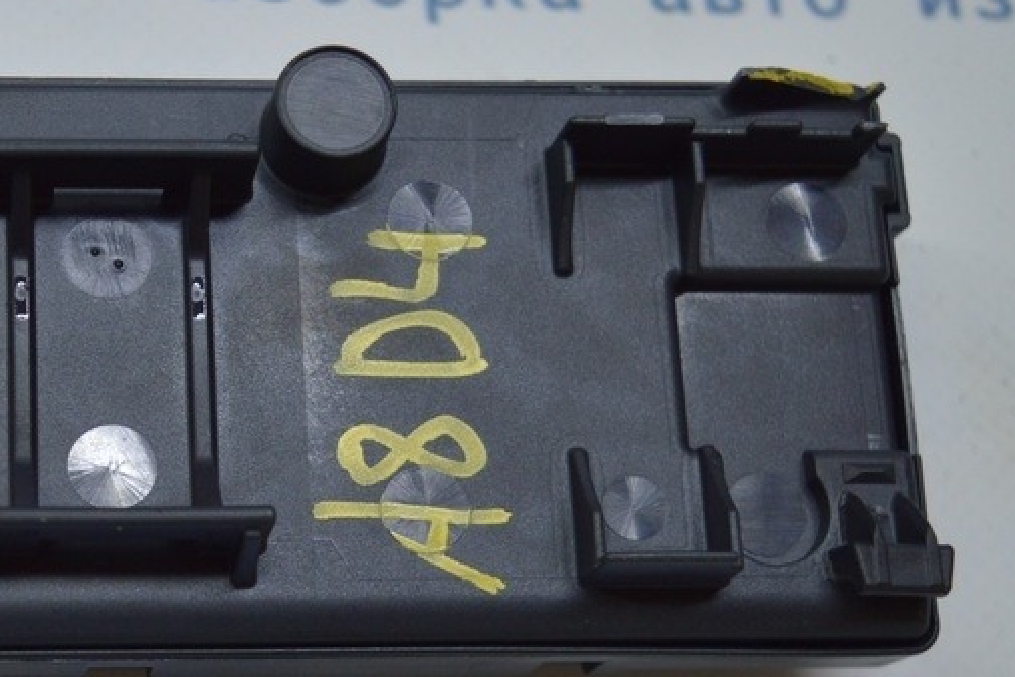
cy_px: 525
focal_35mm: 76
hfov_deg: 25.6
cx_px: 48
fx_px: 2144
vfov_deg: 17.8
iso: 400
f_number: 4
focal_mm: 25
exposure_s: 1/125
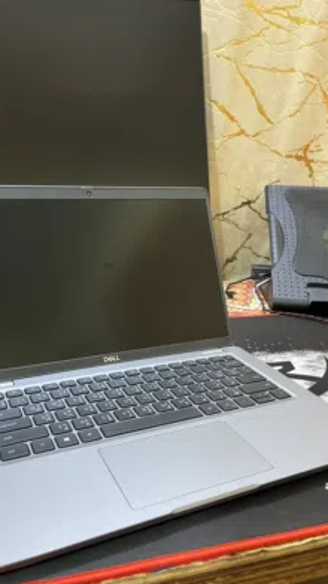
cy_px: 293
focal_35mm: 29
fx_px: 448
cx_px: 131
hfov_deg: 40.0
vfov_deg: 66.1
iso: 500
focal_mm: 5.1
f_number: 1.6
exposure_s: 1/33
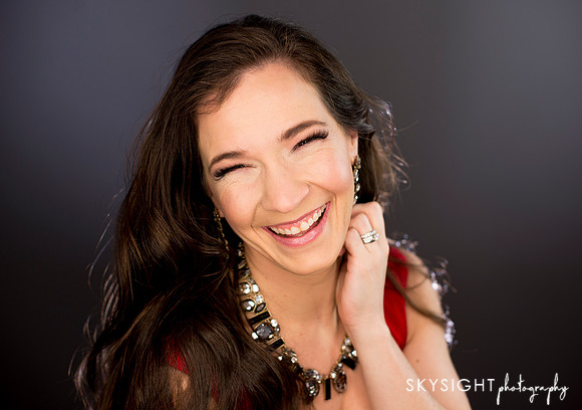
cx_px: 308
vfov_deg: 27.0
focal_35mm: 52
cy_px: 205
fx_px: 854
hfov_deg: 37.6
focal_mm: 50
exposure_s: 1/200
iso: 200
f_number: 3.2
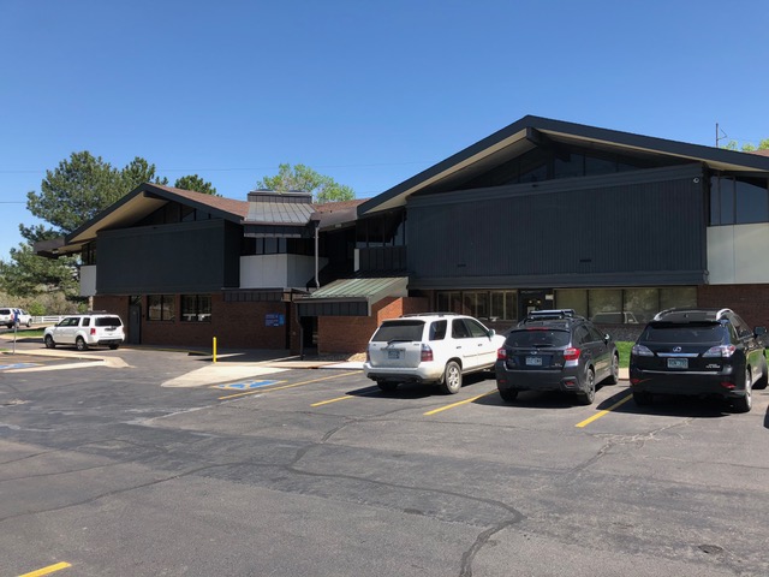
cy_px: 288
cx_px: 384
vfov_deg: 49.7
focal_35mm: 28
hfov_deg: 63.4
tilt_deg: +2.8
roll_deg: +0.7
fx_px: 622
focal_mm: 4
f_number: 1.8
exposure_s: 1/1000
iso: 20
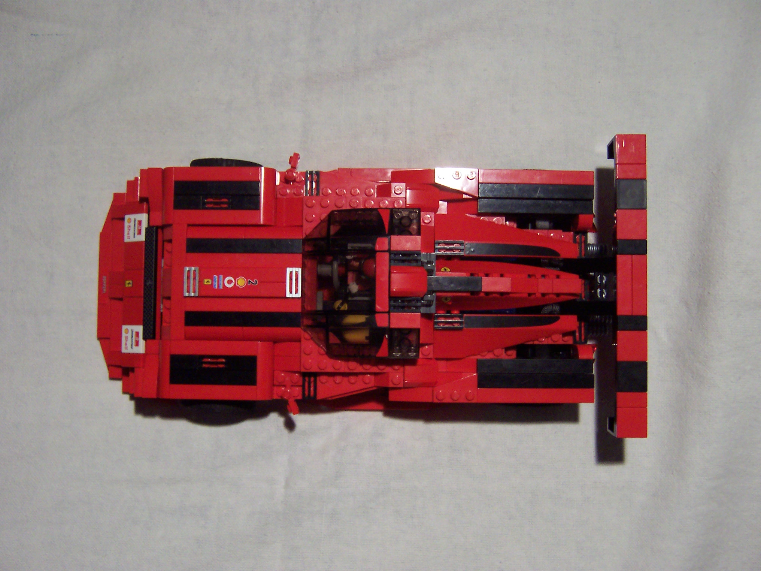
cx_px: 380
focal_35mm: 36
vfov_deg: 39.7
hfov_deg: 51.4
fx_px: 791
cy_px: 286
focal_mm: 5.6
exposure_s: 1/30
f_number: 2.8
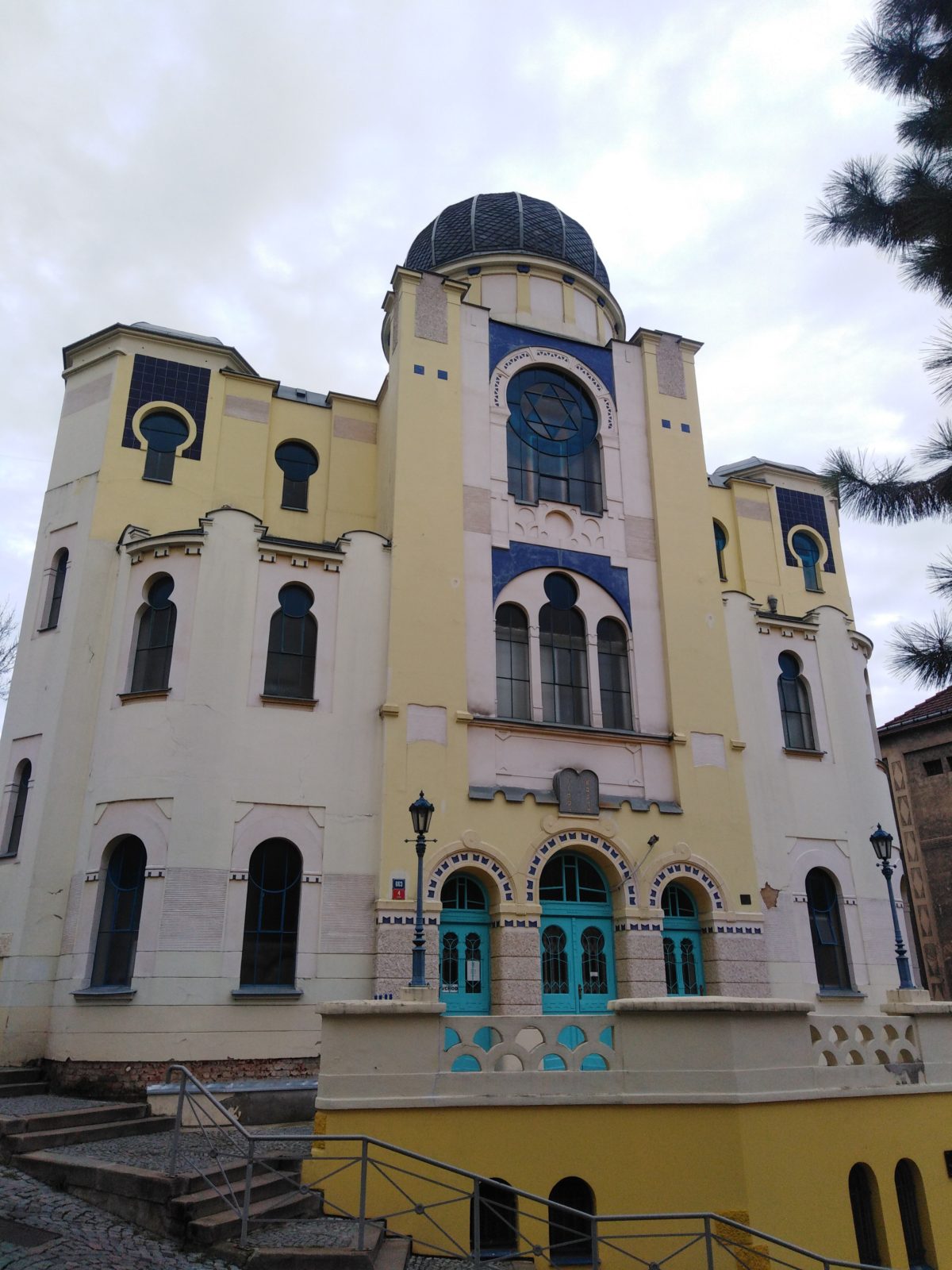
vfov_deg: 67.3
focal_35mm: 26
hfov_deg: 53.1
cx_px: 476
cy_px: 635
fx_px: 953
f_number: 2.2
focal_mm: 3.46
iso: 100
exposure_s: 1/151
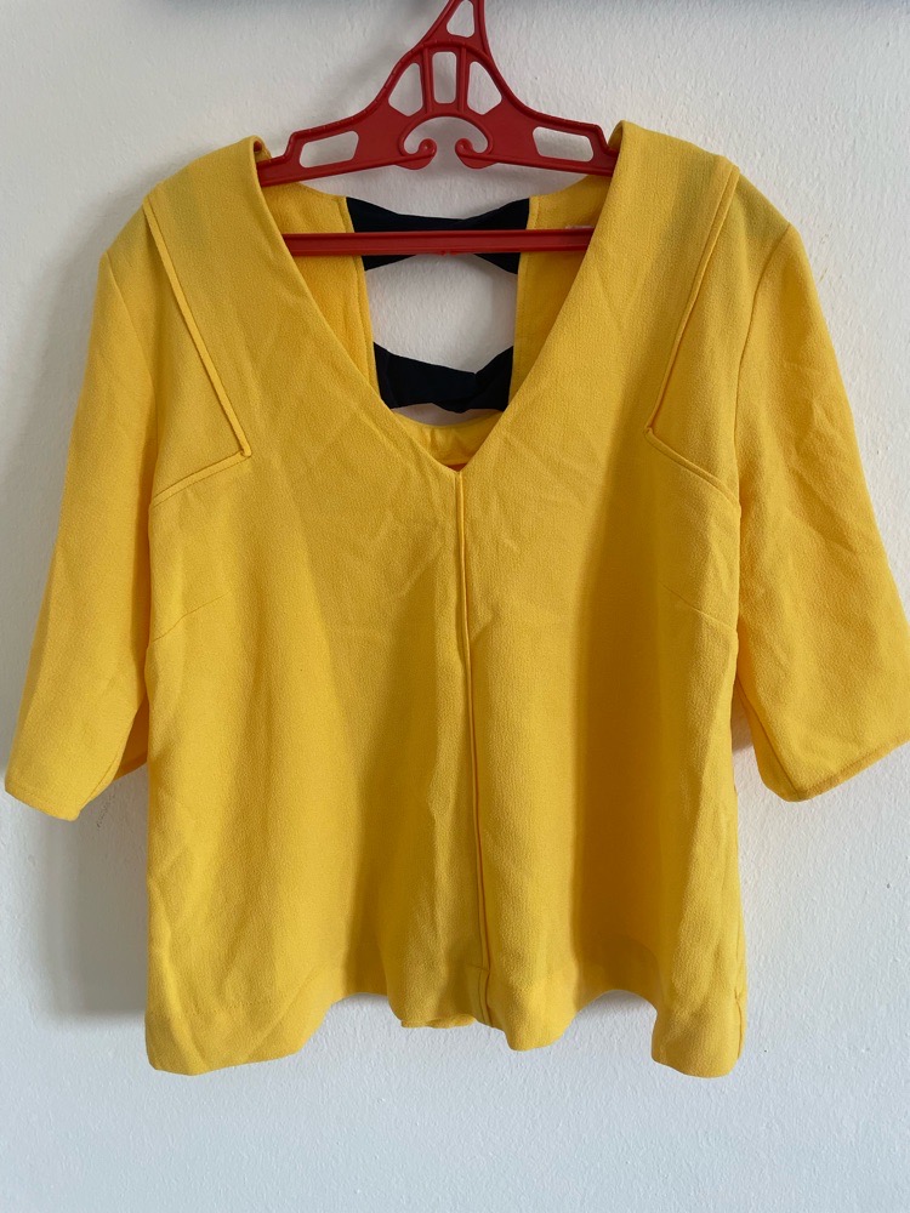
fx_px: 911
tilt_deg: -9.2
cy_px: 606
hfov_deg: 53.1
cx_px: 455
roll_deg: +0.7
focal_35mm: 26
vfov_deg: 67.3
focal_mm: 4.2
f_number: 1.6
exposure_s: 1/121
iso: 100
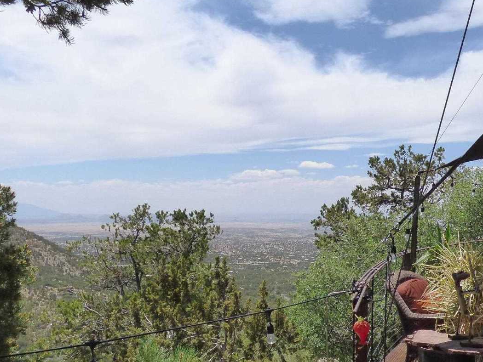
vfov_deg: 36.2
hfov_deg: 47.6
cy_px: 259
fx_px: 544
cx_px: 291
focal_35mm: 39
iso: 200
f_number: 3.2
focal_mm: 3.58
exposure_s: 1/800
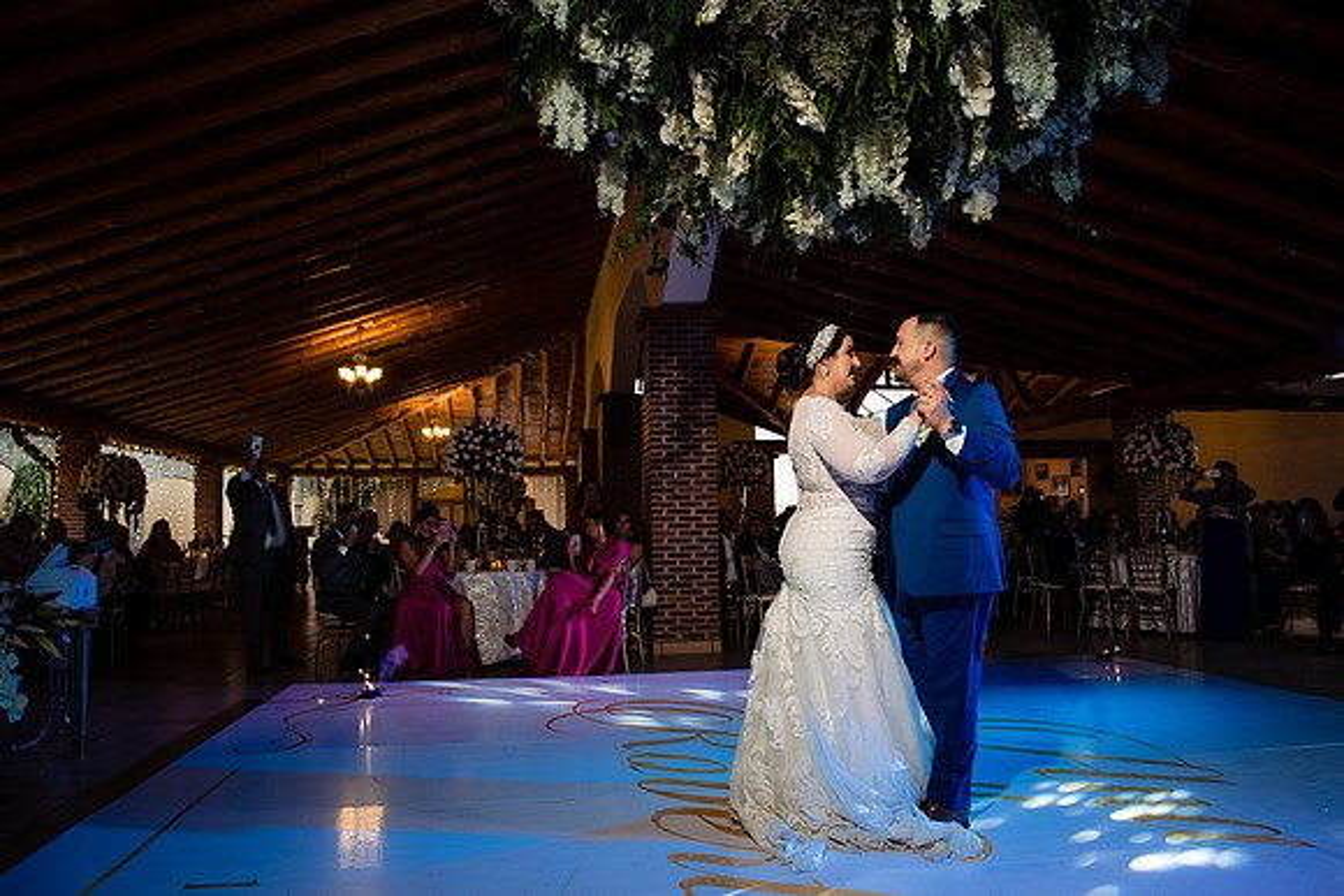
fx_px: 932
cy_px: 448
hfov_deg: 71.6
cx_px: 672
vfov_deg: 51.4
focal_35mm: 25
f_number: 7.1
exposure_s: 1/125
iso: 2000
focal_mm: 24
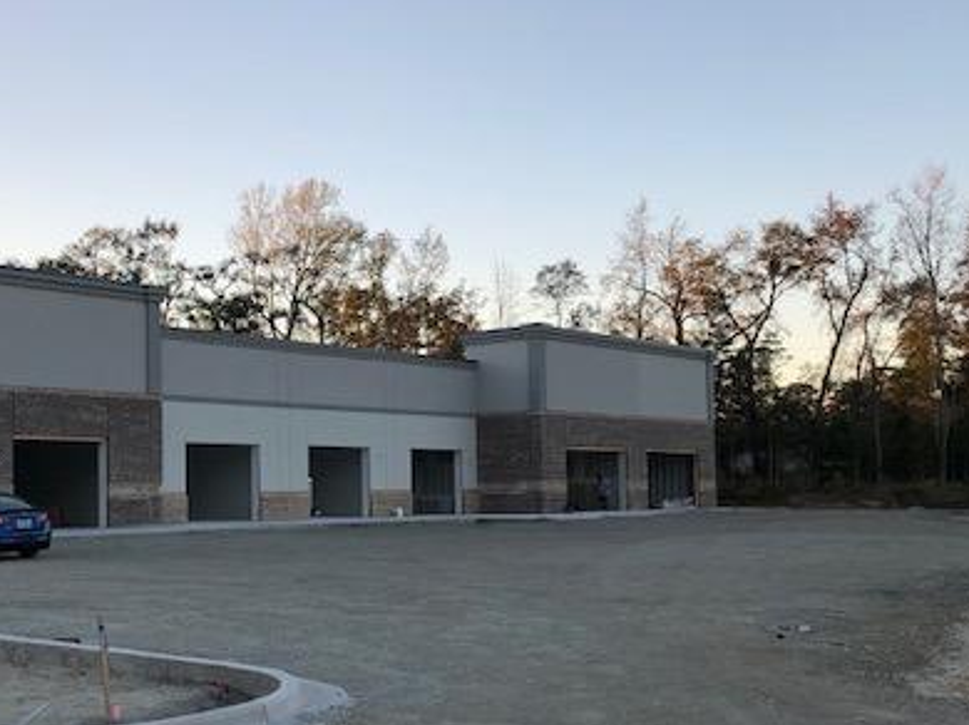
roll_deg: +1.1
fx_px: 1287
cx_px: 268
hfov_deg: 40.3
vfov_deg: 31.4
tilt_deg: +1.5
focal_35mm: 46
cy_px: 427
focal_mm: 4
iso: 20
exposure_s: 1/378
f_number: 1.8
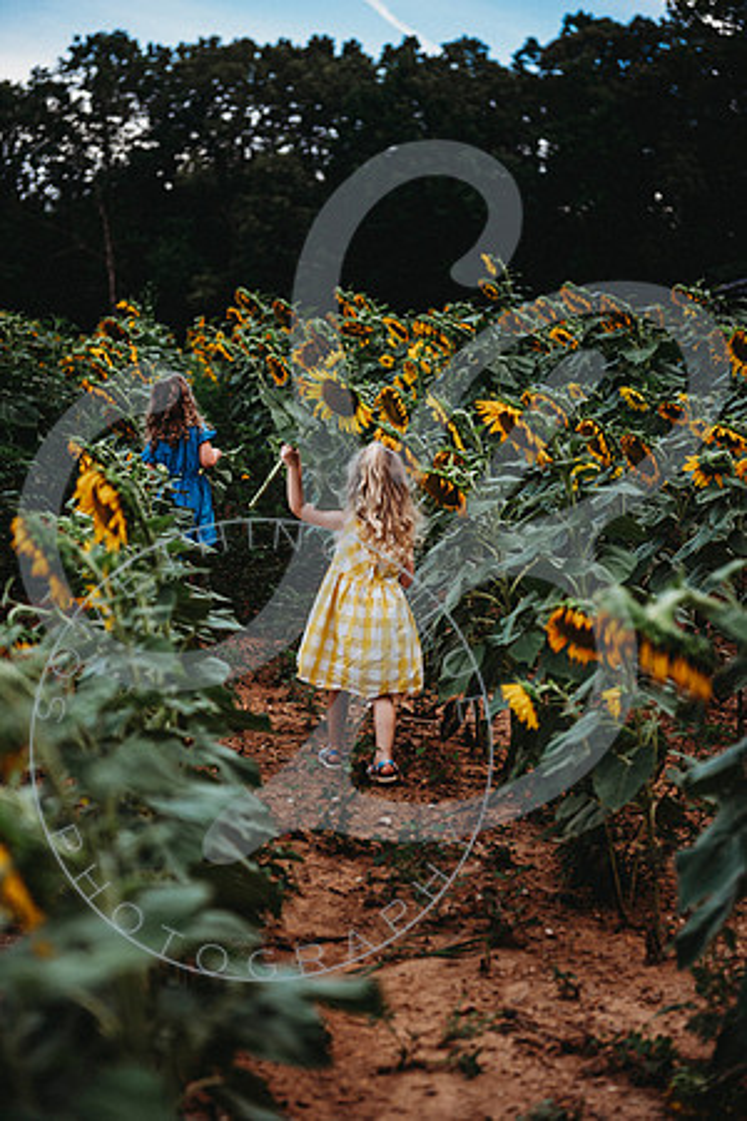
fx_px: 2179
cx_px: 374
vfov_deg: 28.8
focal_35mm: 70
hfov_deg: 19.5
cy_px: 560
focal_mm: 70
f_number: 2.8
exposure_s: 1/250
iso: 100
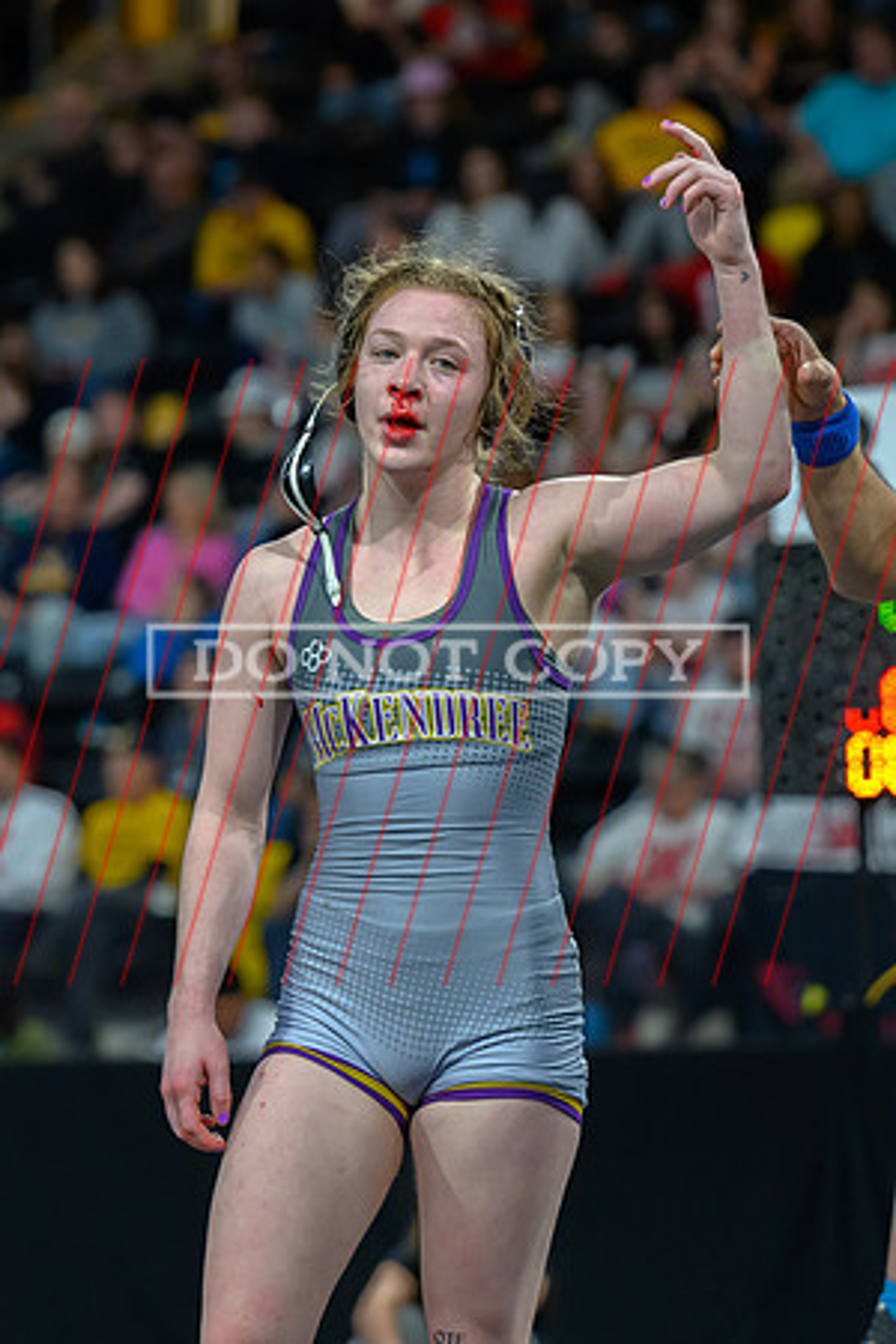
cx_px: 353
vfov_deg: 10.9
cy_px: 632
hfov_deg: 7.3
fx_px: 7042
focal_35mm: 189
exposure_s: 1/800
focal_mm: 115
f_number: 2.8
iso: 3200
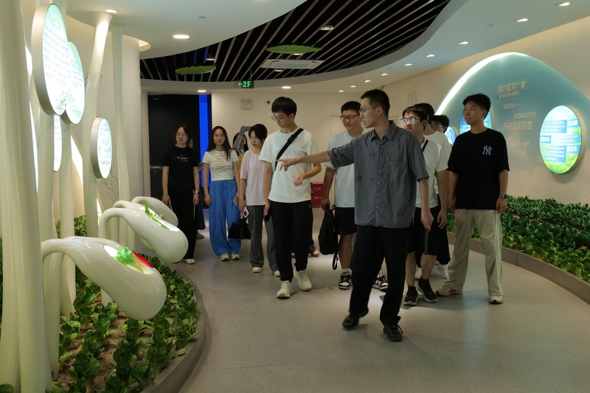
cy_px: 196
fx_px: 590
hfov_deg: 53.1
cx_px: 295
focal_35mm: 36
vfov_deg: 36.9
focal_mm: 36
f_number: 11
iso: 2500
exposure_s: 1/60
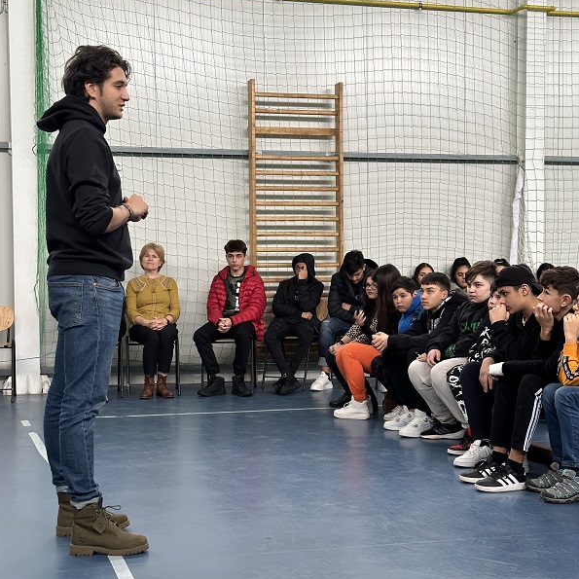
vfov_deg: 30.0
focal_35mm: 57
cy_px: 303
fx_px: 1079
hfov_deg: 30.0
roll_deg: +0.6
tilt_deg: -2.1
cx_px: 288
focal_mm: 6.86
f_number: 1.78
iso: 125
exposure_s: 1/60
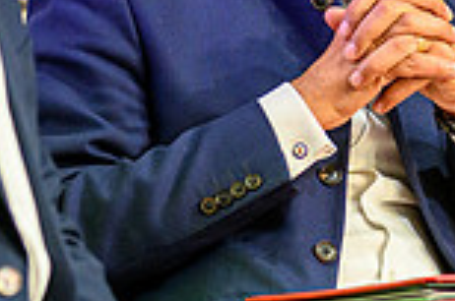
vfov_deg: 1.8
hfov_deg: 2.7
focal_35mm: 764
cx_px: 544
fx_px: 9636
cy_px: 35
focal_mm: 135
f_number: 2.5
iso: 1250
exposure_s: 1/320
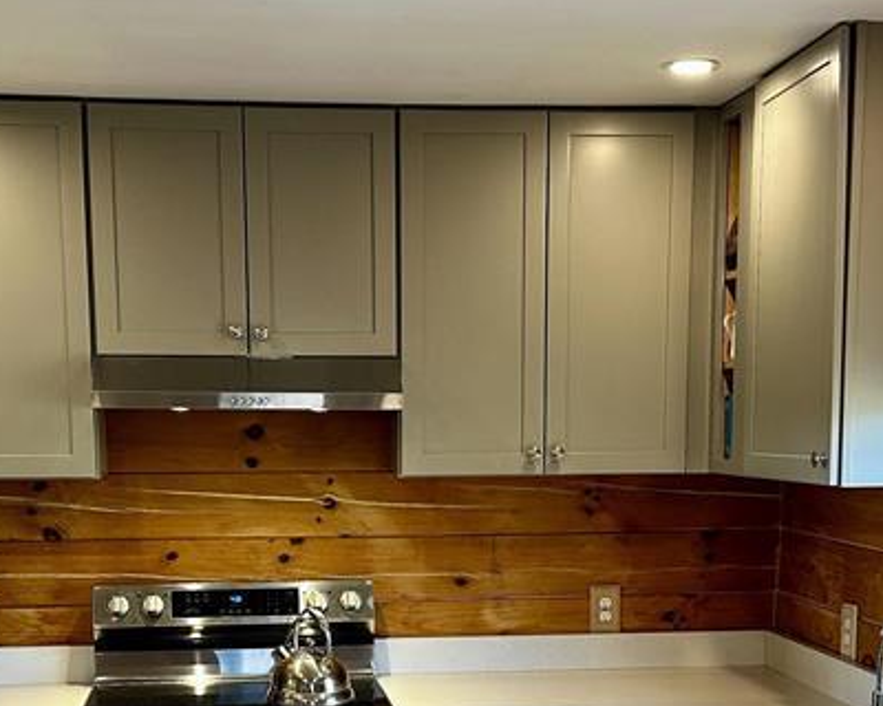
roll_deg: +0.5
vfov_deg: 24.8
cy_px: 609
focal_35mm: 60
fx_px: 1568
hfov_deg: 31.4
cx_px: 408
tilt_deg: -7.2
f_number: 1.78
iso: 160
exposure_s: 1/120
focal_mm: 6.86
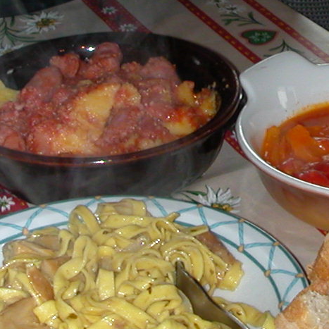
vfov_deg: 15.5
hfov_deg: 15.4
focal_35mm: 112
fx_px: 1204
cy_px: 92
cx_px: 281
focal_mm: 5.6
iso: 100
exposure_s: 1/59.9
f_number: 2.7
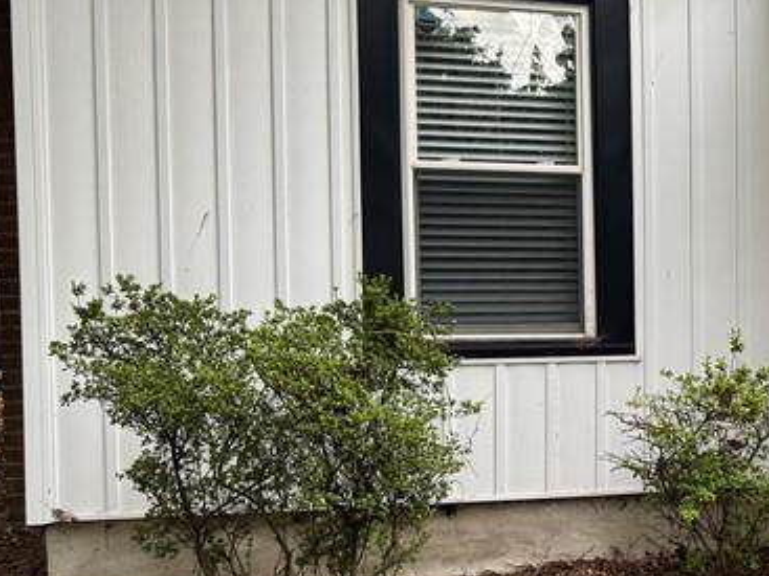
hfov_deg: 25.3
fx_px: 1488
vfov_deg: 21.9
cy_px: 333
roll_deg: -1.9
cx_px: 979
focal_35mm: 67
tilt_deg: -3.2
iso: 100
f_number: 1.78
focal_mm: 6.76
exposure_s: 1/121
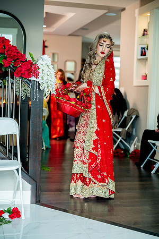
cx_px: 80
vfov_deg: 33.9
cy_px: 120
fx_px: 391
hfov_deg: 23.0
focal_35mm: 59
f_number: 2
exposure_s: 1/200
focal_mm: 59
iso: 800
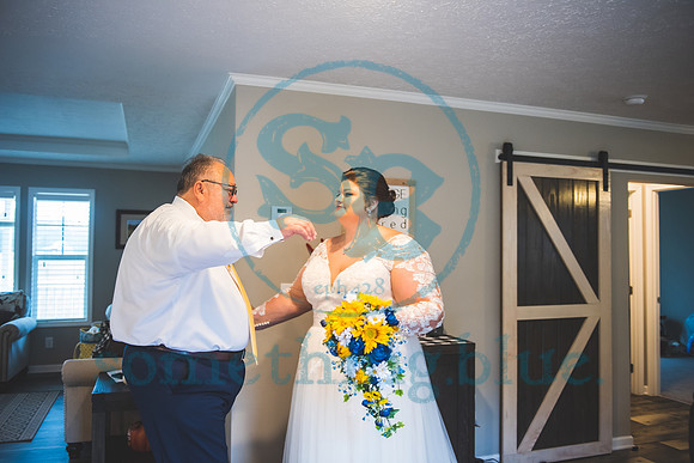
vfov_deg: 45.0
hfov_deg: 63.6
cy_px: 232
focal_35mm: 29
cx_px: 347
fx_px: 559
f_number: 2.8
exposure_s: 1/125
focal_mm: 29
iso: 2500
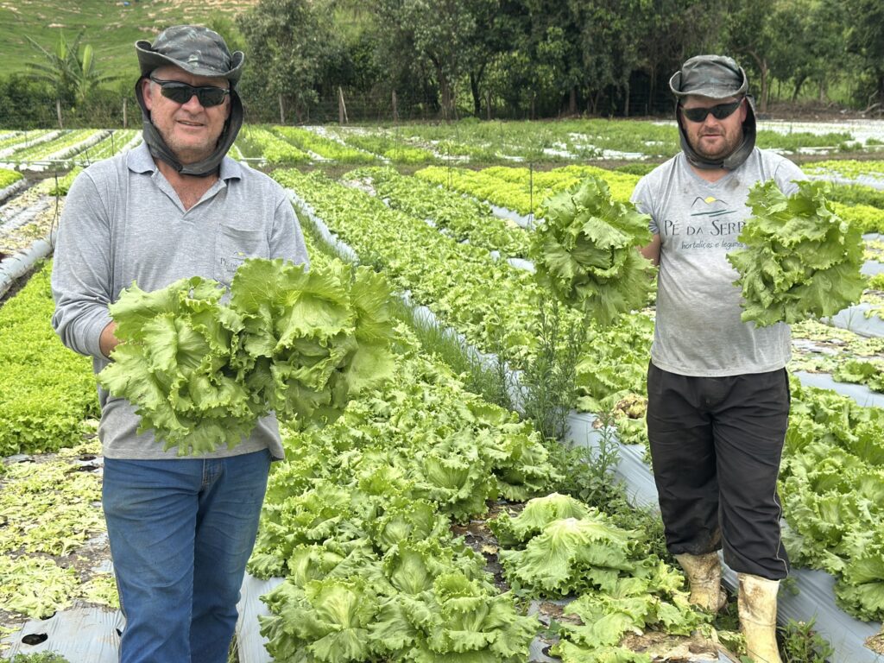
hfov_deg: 39.7
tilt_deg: -11.1
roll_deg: -0.3
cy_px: 332
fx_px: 1226
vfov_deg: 30.3
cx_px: 442
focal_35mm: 48
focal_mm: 6.86
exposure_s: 1/3155
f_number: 1.78
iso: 80
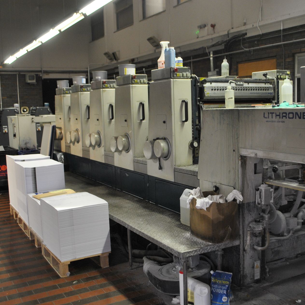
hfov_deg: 39.1
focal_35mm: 43
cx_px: 176
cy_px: 152
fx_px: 429
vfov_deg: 39.2
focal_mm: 22
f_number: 3.8
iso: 400
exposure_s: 1/30
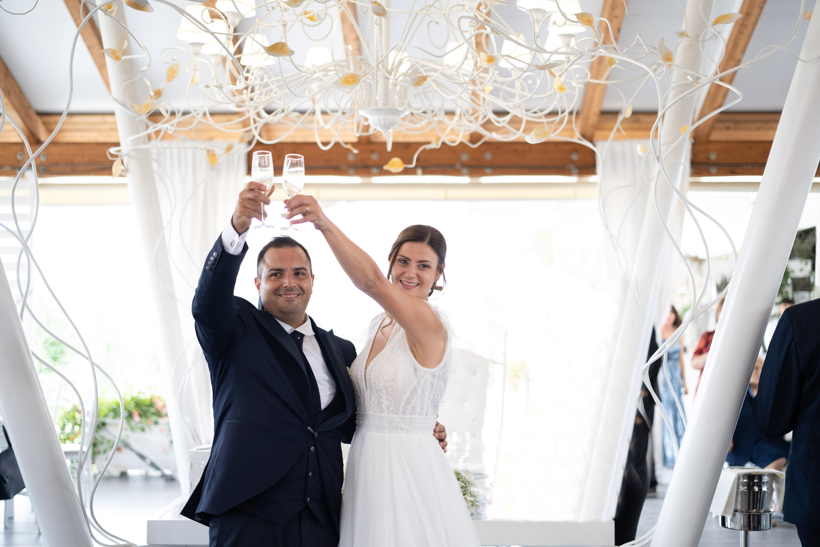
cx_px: 410
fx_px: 1139
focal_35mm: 50
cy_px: 274
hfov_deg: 39.6
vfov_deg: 27.0
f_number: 1.4
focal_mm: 33
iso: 640
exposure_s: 1/500
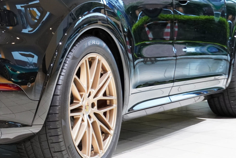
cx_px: -1
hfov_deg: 15.9
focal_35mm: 126
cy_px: 2
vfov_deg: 10.8
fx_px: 826
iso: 1600
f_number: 4.5
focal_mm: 32
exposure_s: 1/50
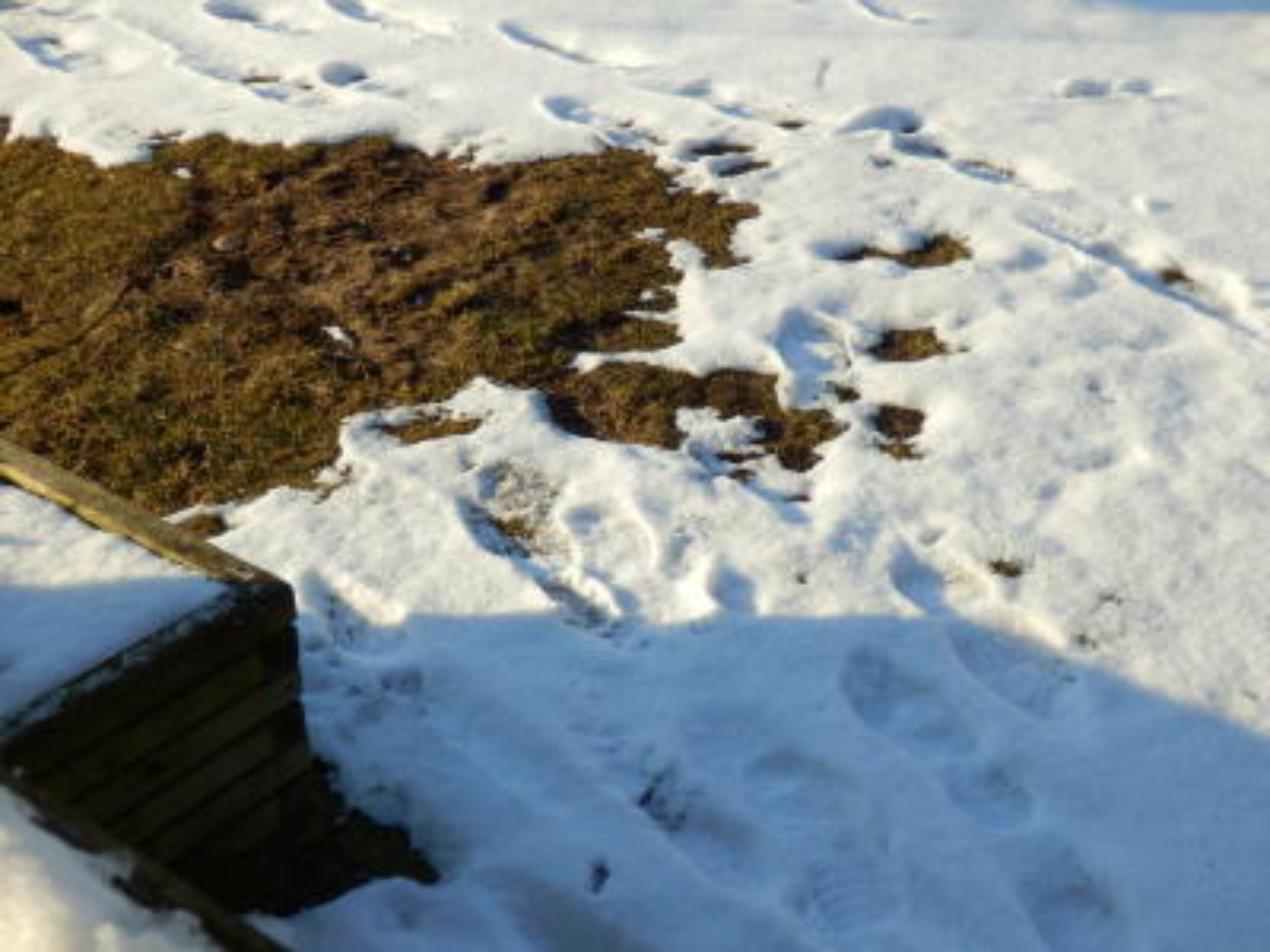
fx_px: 1798
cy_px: 476
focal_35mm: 49
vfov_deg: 29.7
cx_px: 635
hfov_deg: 38.9
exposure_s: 1/500
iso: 80
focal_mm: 8.9
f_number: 4
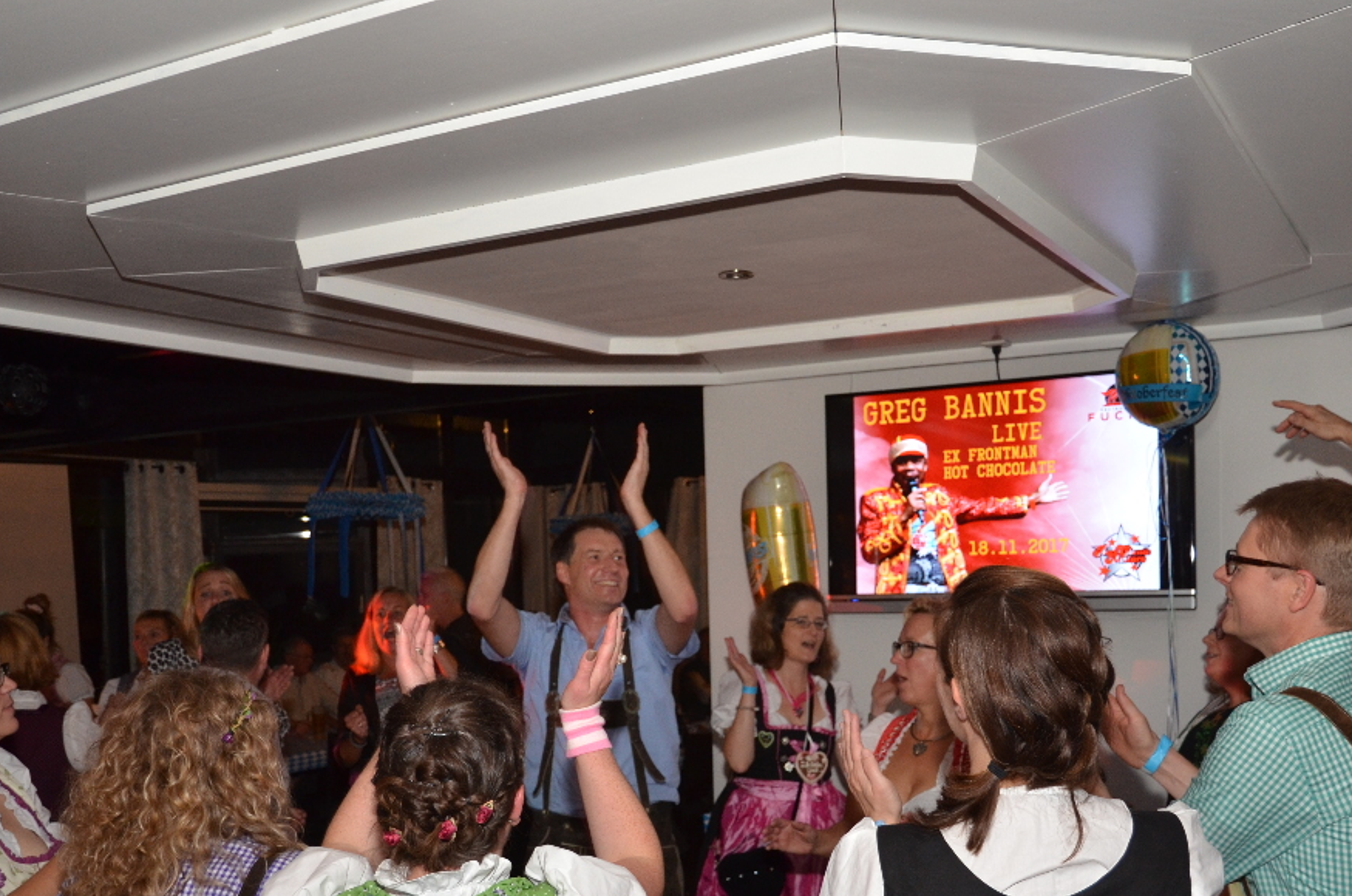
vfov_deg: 34.5
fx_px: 1424
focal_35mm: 38
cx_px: 718
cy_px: 623
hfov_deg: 50.7
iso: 800
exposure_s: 1/60
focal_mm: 18
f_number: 4
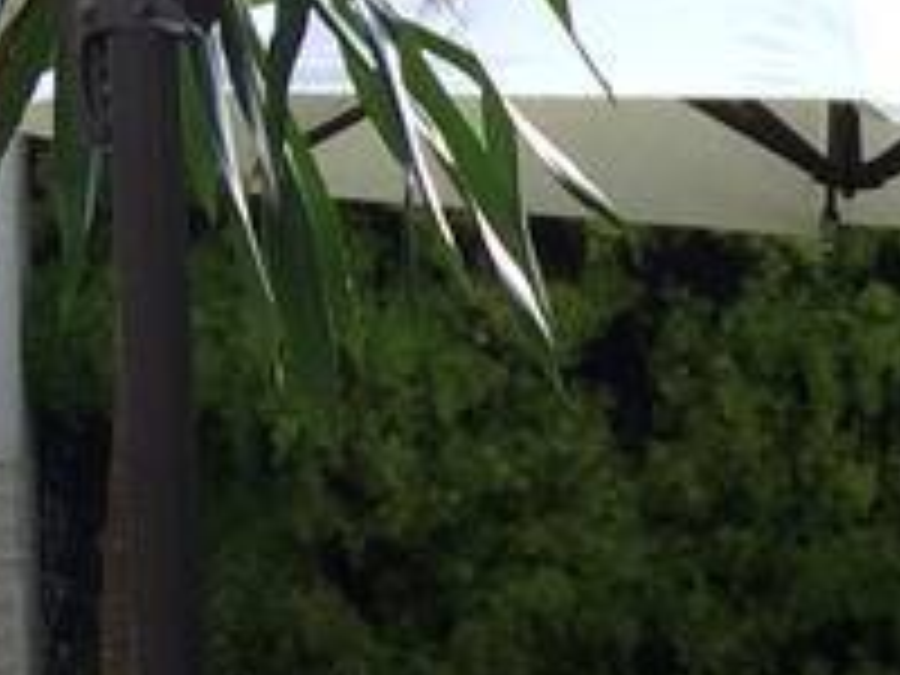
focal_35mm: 209
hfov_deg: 7.9
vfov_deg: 6.7
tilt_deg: -11.6
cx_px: 2884
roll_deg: -2.1
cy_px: 1616
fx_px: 5434
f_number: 2.2
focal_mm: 4.15
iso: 32
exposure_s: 1/172
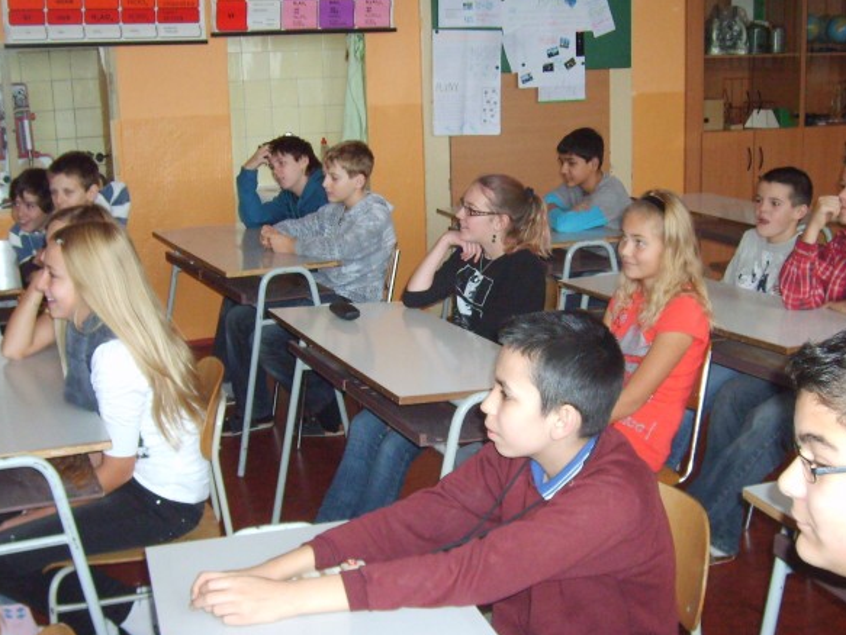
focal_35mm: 48
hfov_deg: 39.6
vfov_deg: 30.3
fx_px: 1174
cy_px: 339
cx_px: 437
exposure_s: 1/45
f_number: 2.8
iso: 200
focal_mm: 5.8
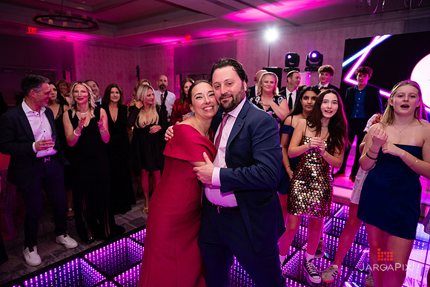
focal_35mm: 24
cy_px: 144
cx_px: 215
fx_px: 288
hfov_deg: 73.4
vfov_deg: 52.9
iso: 1000
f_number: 3.2
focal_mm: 24
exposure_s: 1/160
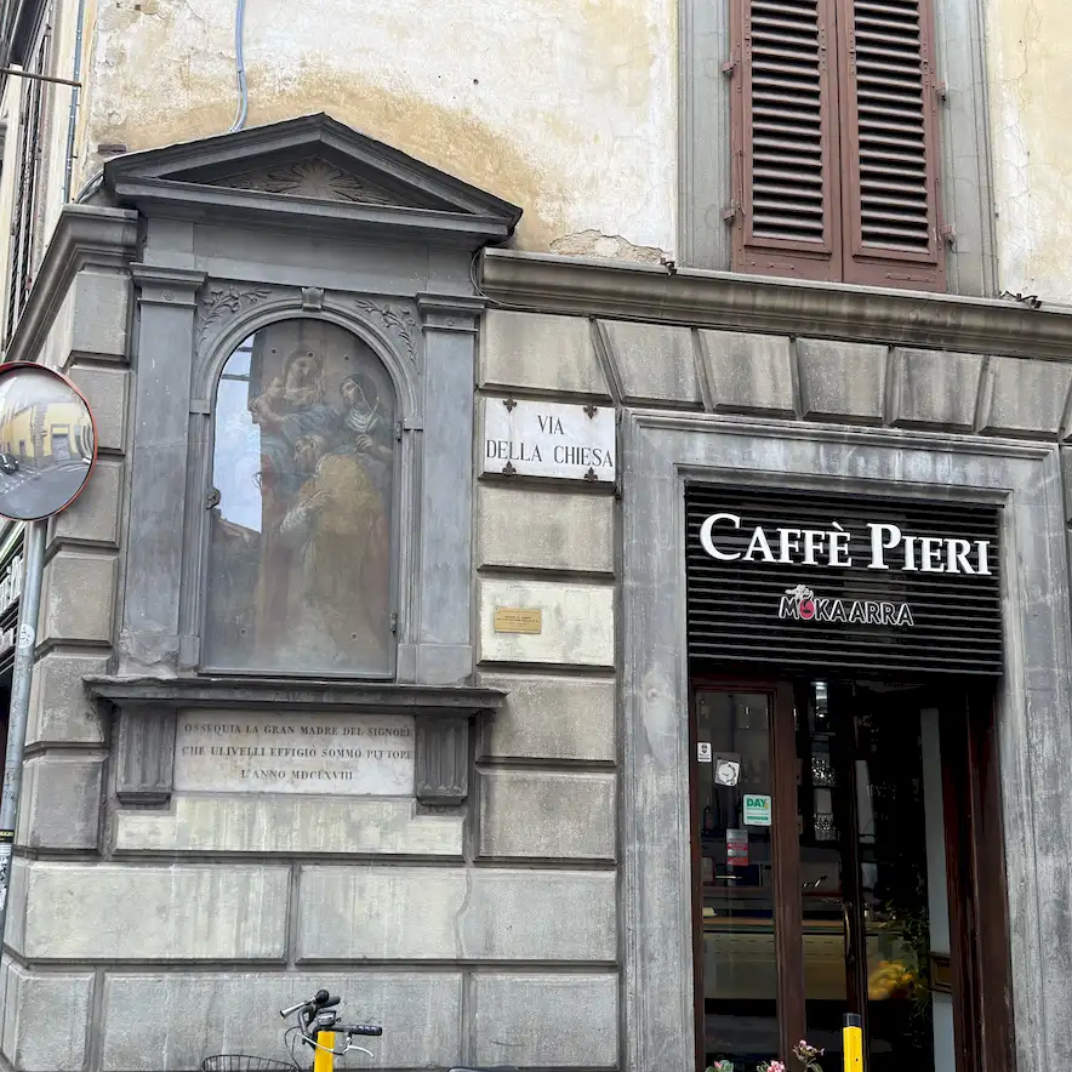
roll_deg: -1.2
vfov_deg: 40.0
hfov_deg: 39.9
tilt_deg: +10.9
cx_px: 461
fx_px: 1472
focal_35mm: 42
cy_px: 544
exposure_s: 1/385
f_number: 1.78
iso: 80
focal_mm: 6.76
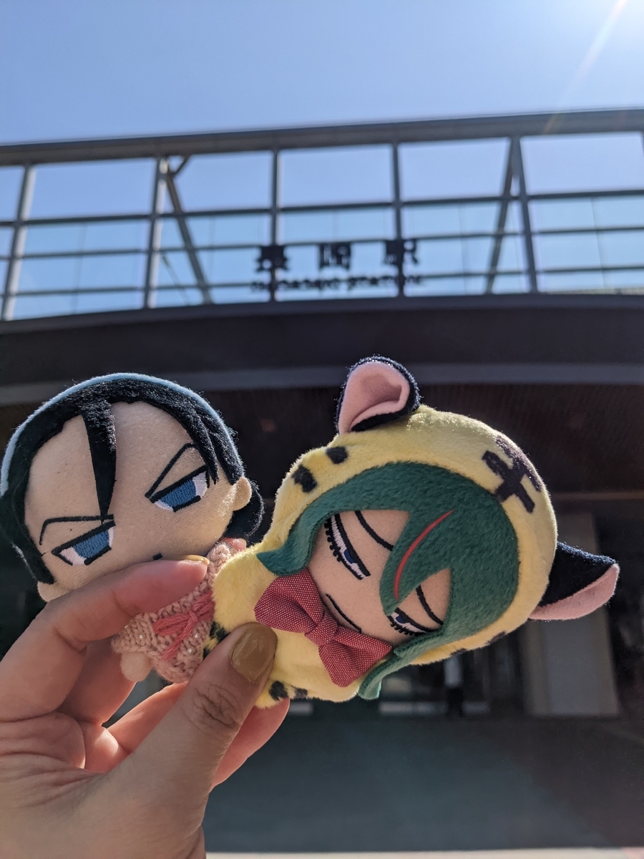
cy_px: 430
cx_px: 322
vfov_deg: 65.3
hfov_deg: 51.4
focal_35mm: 27
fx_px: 670
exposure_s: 1/7812
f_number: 1.73
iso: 59
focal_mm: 4.38
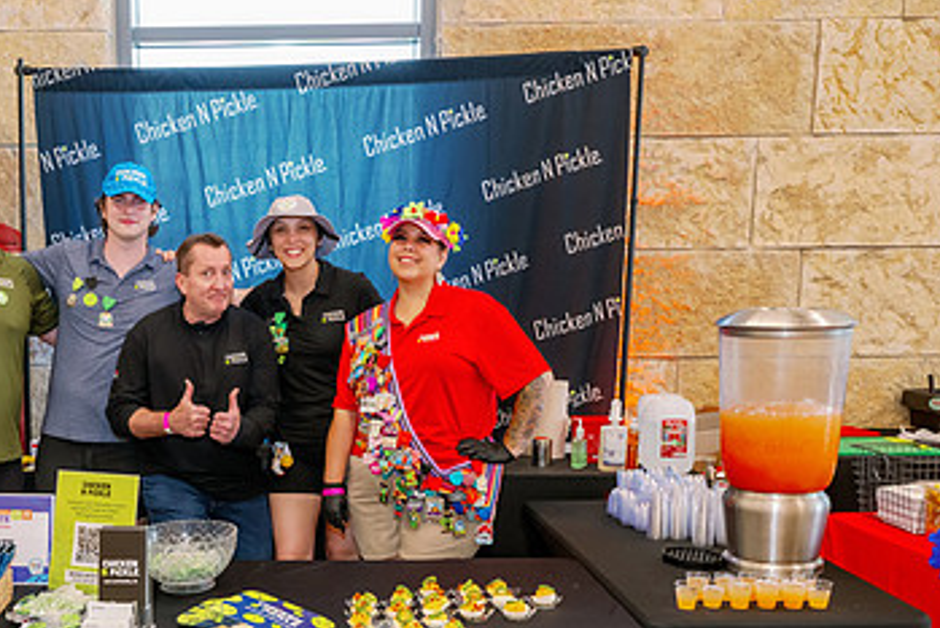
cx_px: 248
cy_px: 468
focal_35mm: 44
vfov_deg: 30.1
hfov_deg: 43.2
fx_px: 1149
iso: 2000
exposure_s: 1/100
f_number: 6.3
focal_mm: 26.5
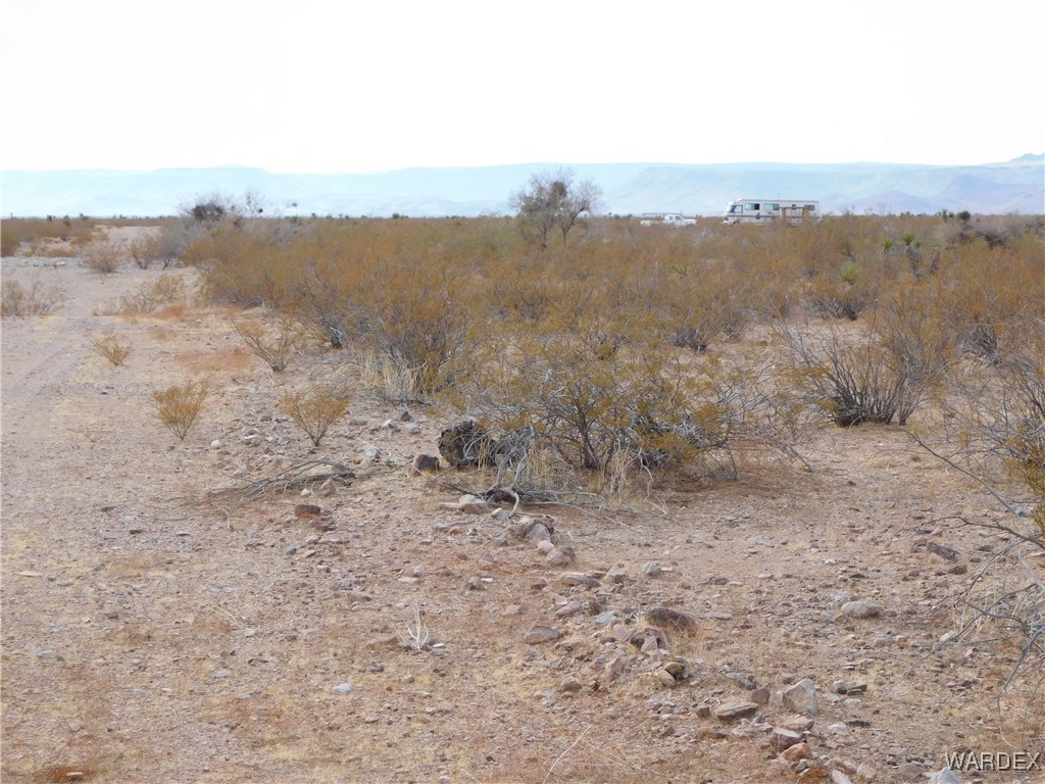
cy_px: 392
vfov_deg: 14.9
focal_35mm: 99
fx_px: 2989
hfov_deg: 19.8
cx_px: 522
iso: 125
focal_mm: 17.6
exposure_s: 1/320
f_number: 4.6
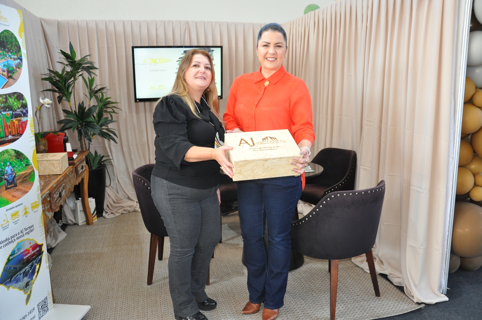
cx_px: 241
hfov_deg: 59.5
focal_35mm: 32
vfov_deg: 41.6
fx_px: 421
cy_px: 160
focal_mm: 21
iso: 800
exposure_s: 1/60
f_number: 3.8
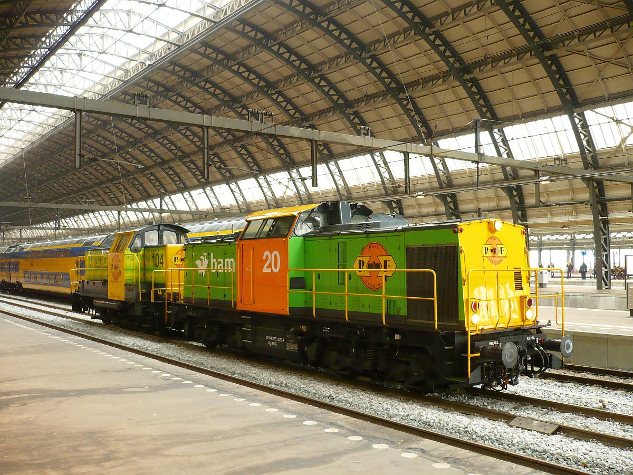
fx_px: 640
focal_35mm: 35
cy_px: 238
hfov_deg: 52.6
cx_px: 316
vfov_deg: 40.7
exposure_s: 1/6
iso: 200
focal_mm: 5.8
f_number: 2.8
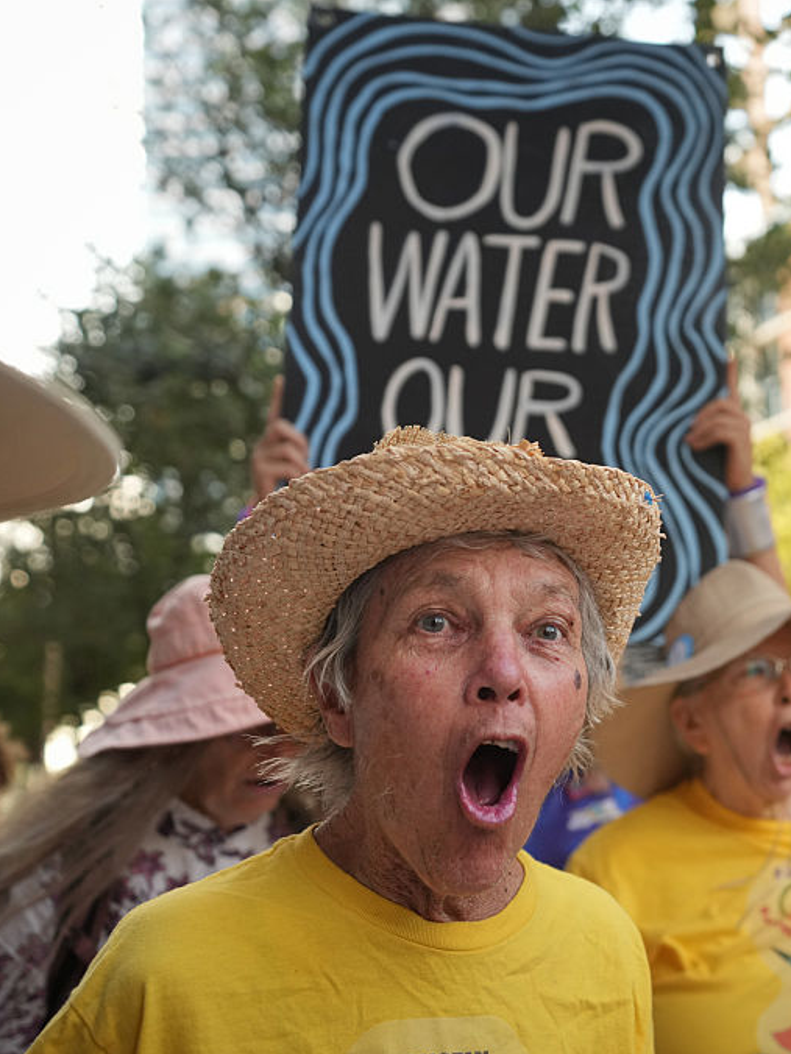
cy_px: 529
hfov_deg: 27.0
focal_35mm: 51
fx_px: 1554
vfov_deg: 37.5
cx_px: 782
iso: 800
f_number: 2.8
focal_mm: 35
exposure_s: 1/400
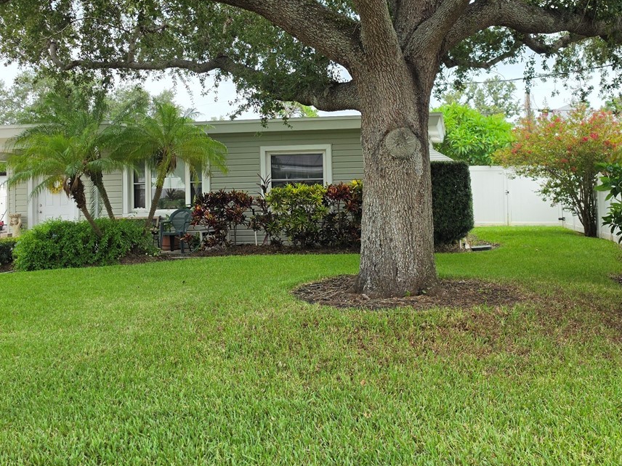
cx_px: 326
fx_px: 773
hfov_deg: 43.8
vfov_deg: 33.2
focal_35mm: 43
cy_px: 141
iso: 64
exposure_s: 1/2145
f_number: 1.4
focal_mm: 6.5
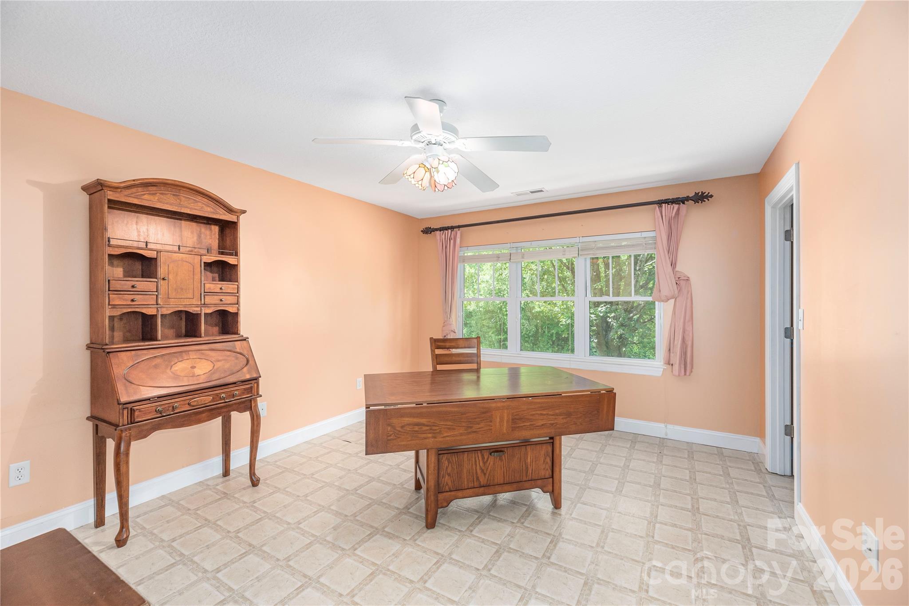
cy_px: 303
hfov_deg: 104.3
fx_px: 353
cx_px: 454
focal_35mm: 14
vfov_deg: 81.2
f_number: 8
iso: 320
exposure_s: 1/50
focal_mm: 14
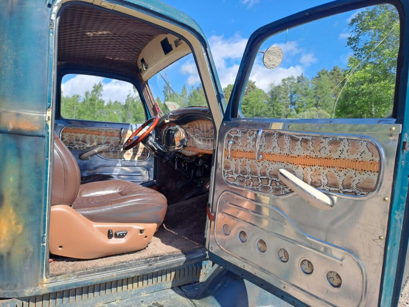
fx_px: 295
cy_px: 154
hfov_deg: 69.4
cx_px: 204
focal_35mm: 25
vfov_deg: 54.9
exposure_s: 1/898
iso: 32
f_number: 1.8
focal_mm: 4.65
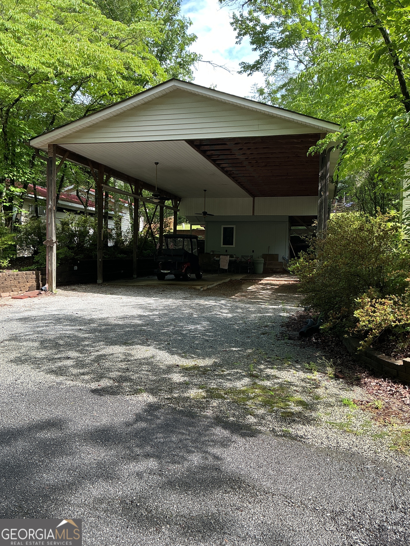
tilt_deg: -2.5
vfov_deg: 61.7
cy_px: 273
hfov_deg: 48.2
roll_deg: -2.3
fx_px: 458
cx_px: 205
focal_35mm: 29
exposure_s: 1/232
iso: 20
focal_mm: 3
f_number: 1.8
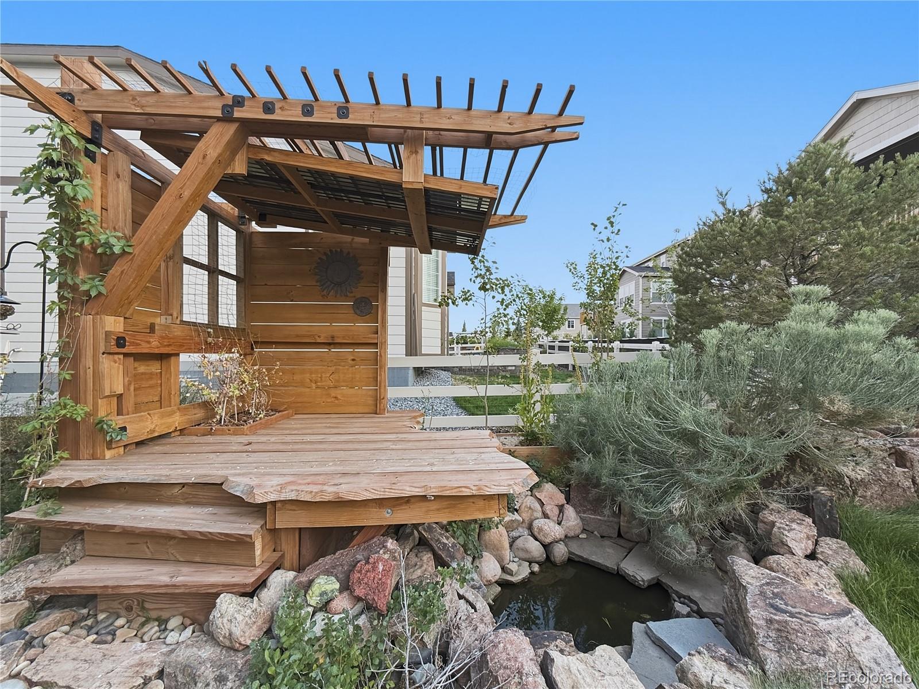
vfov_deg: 85.7
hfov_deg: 102.1
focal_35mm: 14
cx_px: 460
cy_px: 344
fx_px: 372
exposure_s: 1/461
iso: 64
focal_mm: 2.2
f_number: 2.2
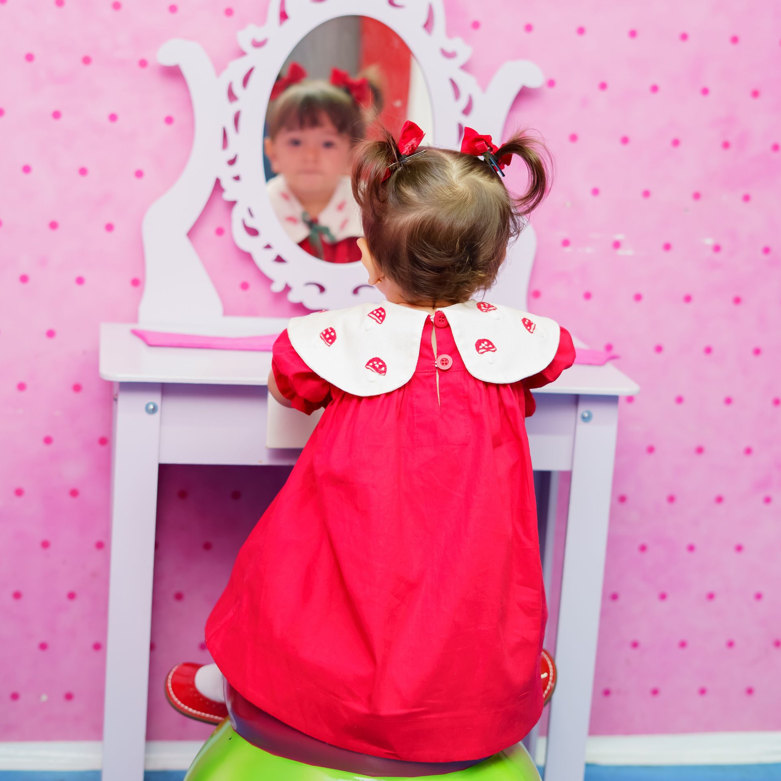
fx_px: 1634
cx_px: 390
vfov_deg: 26.8
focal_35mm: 64
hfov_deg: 26.9
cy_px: 295
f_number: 2.8
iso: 2000
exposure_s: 1/160
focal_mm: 50
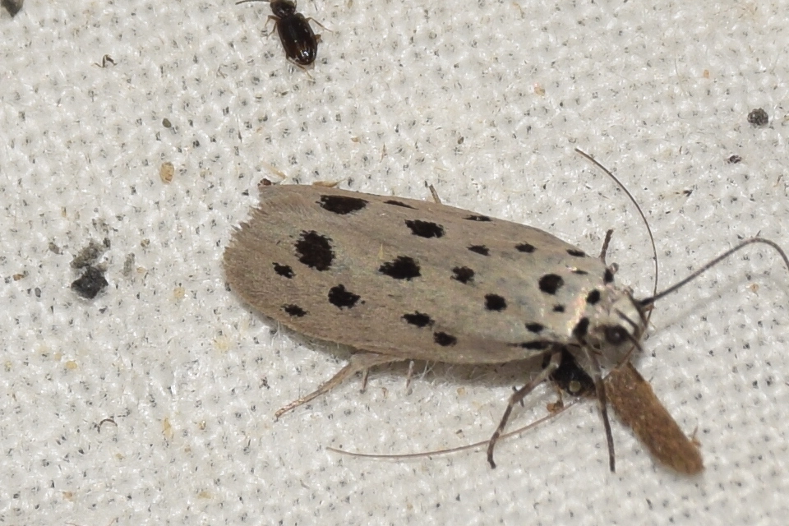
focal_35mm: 210
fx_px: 4602
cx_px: 394
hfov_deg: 9.8
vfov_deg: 6.5
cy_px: 263
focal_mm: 140
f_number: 13
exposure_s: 1/160
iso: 100
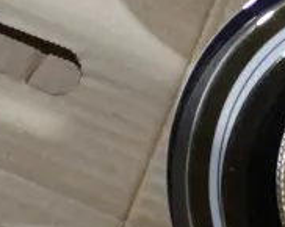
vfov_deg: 9.1
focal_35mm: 154
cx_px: 189
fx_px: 1297
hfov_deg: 12.5
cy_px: -303
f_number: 3.5
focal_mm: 14
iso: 200
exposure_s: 1/60
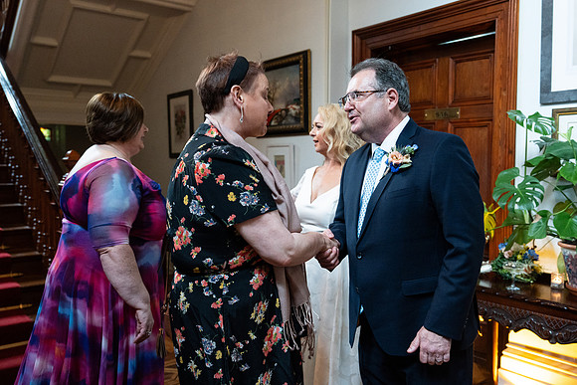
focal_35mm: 31
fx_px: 497
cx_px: 288
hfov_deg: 60.3
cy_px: 192
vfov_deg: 42.3
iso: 5000
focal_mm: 31
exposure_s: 1/200
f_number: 3.5
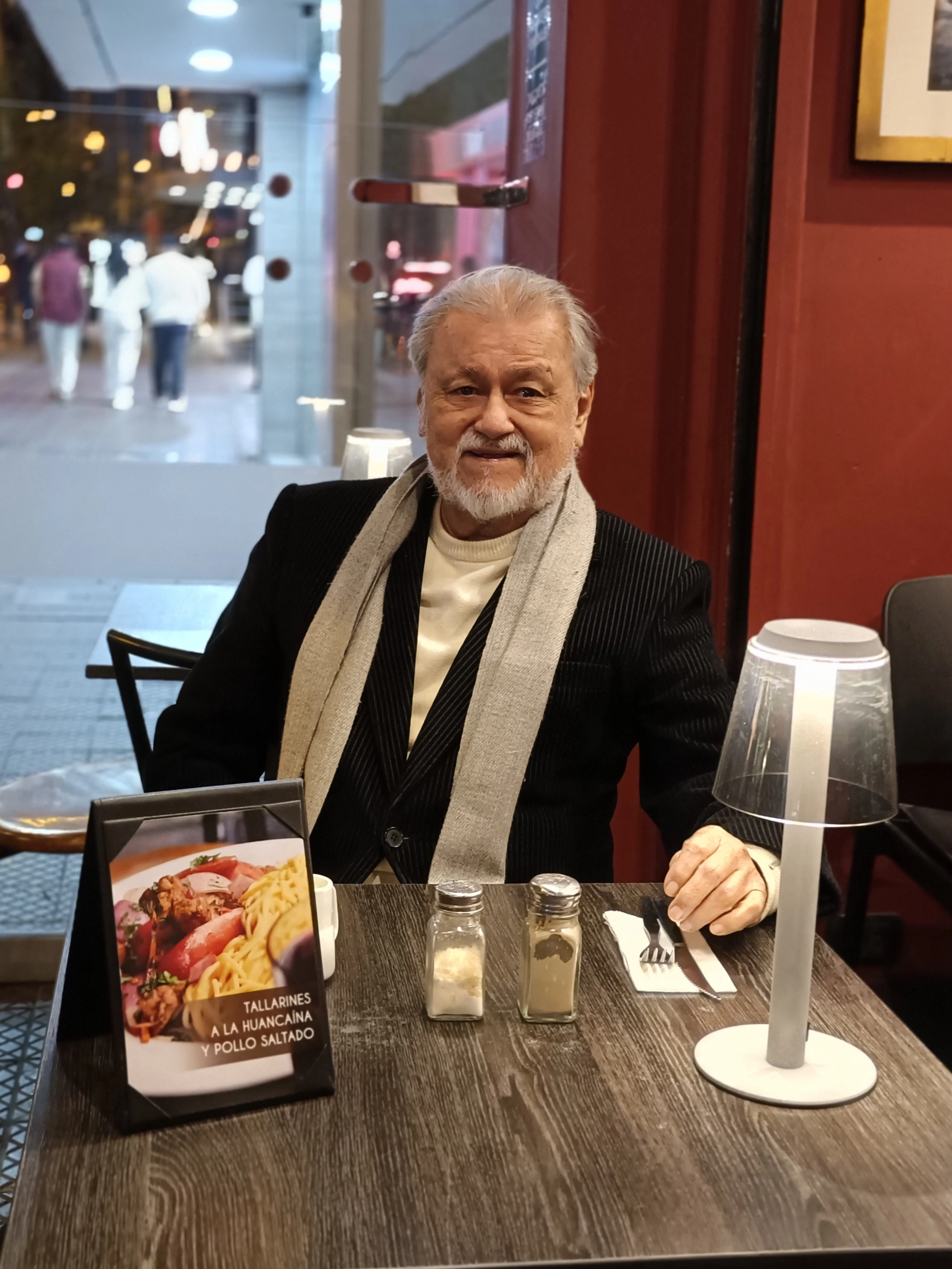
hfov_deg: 30.9
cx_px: 476
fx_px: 1723
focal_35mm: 47
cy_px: 634
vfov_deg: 40.4
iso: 1000
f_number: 4.5
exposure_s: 1/25
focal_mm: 7.08
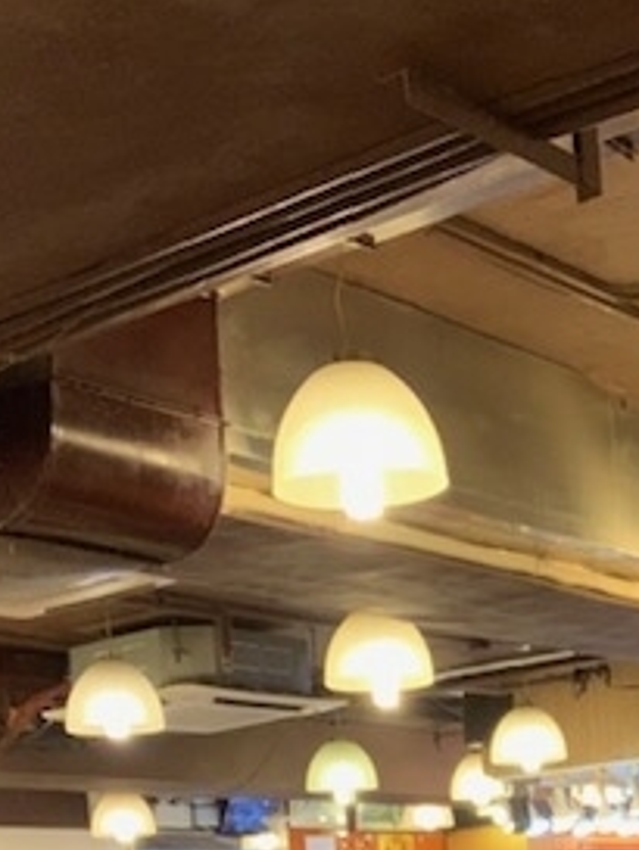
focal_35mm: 75
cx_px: 583
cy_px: 962
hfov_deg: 19.3
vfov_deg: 24.1
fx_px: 1845
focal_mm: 2.87
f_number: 2.2
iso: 320
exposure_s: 1/54
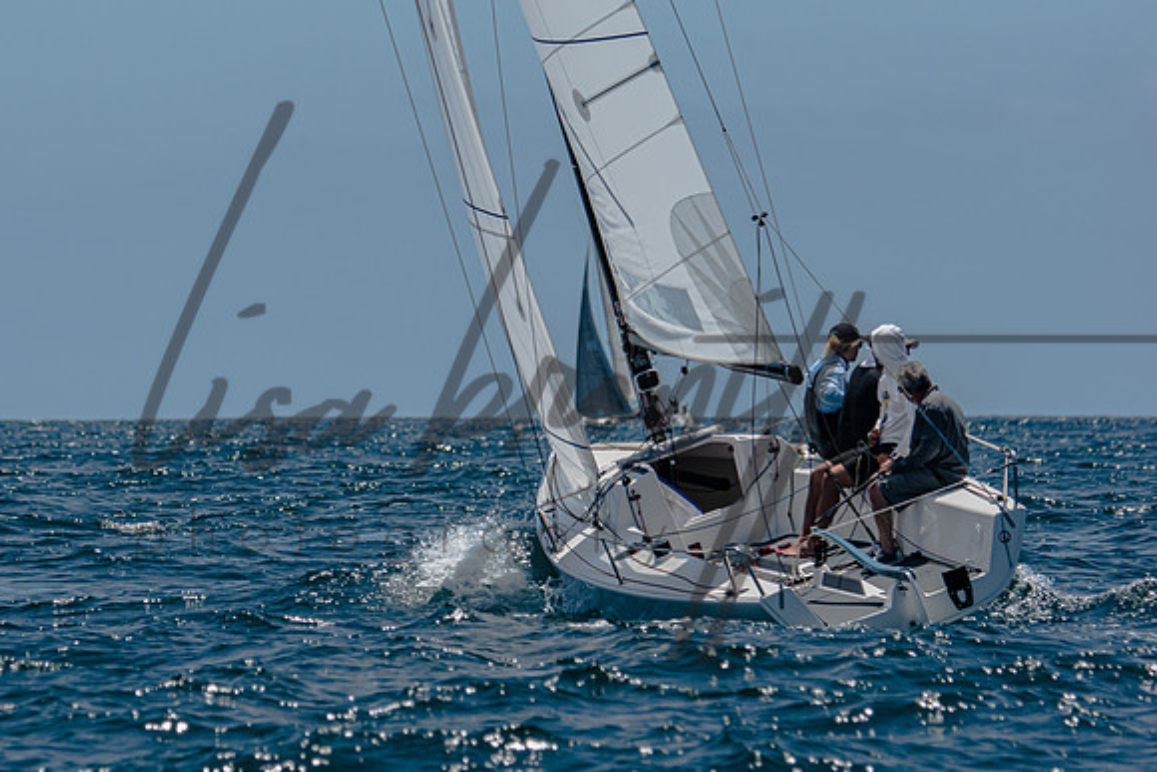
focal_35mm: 424
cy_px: 477
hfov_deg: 4.9
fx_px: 13627
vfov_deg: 3.2
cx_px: 421
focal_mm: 220
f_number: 5.3
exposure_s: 1/2000
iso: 200
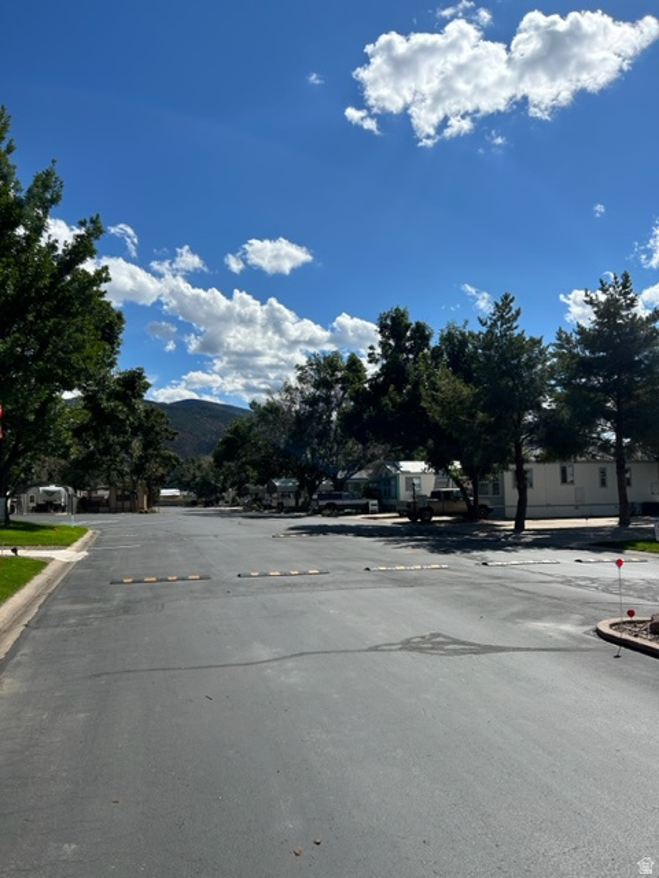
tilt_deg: +4.8
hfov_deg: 53.1
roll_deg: +1.6
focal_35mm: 26
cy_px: 439
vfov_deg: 67.3
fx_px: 660
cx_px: 330
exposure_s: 1/6993
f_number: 1.5
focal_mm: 5.7
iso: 50
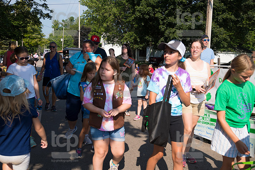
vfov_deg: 35.1
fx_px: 269
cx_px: 128
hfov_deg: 50.7
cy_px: 85
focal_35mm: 38
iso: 320
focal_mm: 38
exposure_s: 1/800
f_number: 6.3
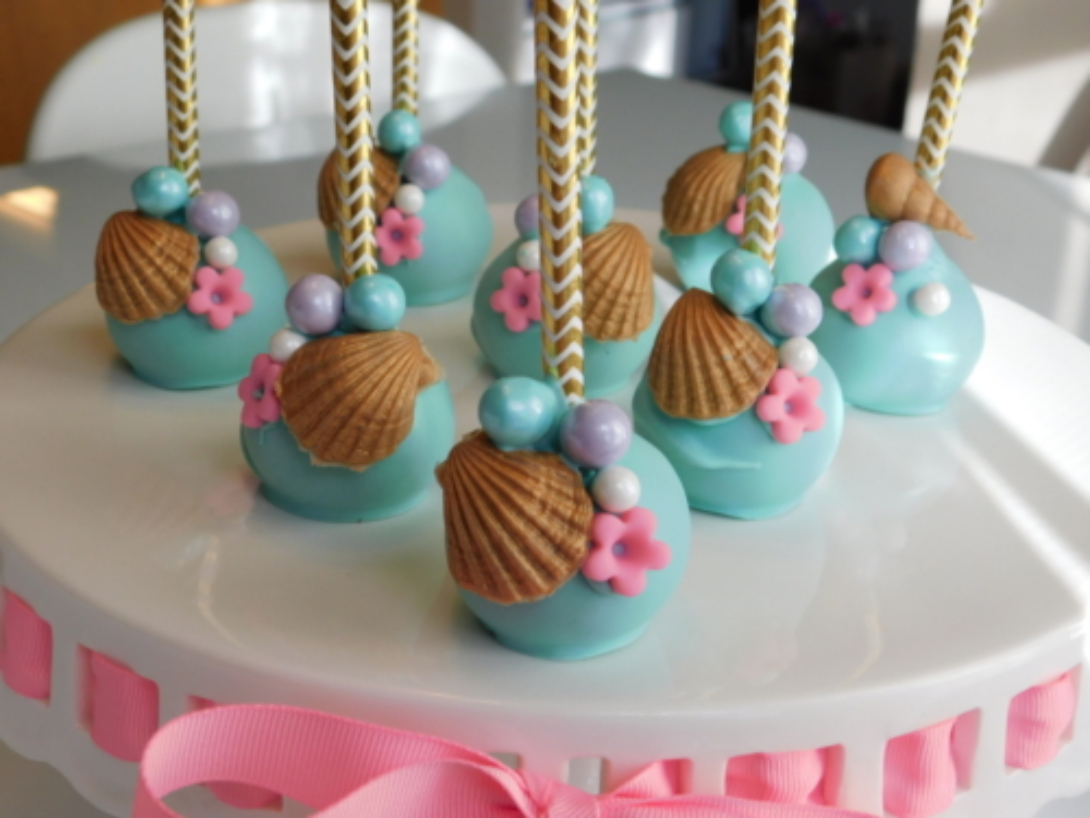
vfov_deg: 28.6
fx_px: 1606
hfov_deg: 37.5
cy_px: 409
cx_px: 545
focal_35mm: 51
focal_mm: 9
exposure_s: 1/50
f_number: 3.8
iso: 125
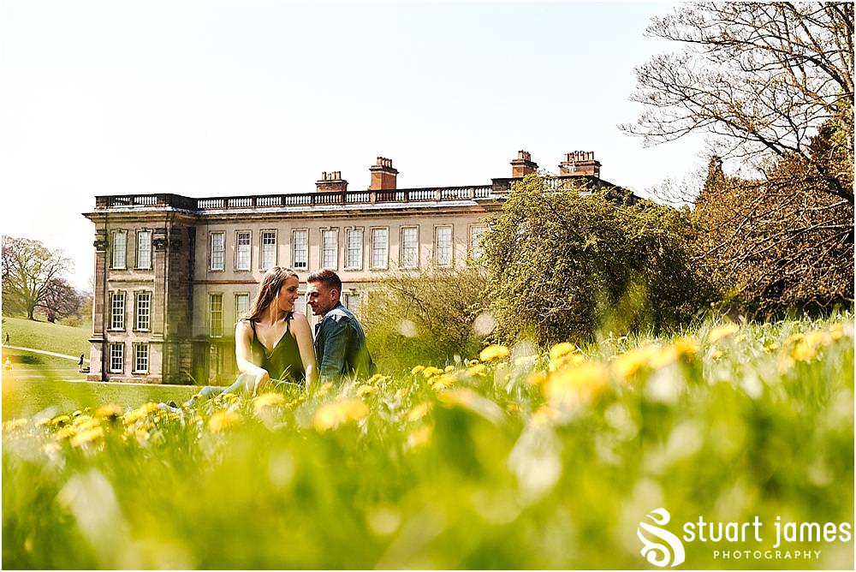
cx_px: 428
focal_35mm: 53
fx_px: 1261
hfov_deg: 37.5
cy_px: 286
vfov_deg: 25.6
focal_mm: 35
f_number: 4
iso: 400
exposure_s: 1/1250
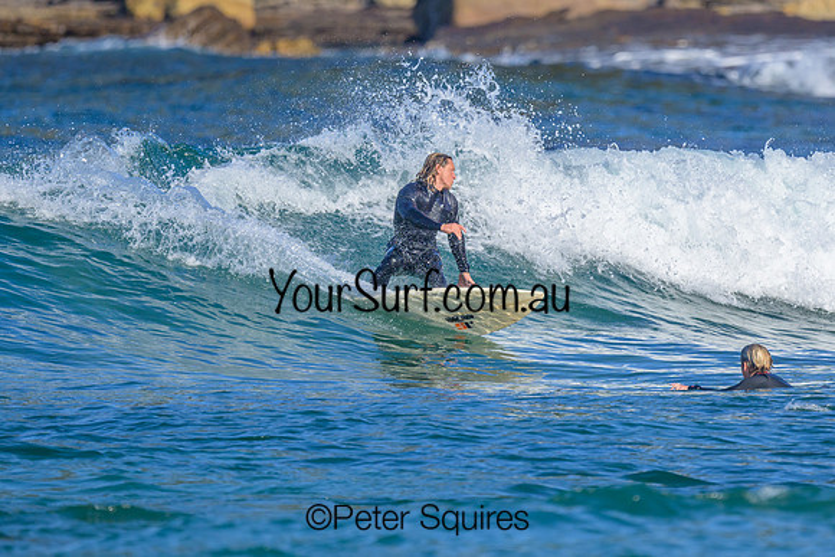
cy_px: 178
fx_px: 25451
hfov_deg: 1.9
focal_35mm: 1097
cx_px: 491
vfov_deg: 1.3
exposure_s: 1/2000
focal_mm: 800
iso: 450
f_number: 6.3
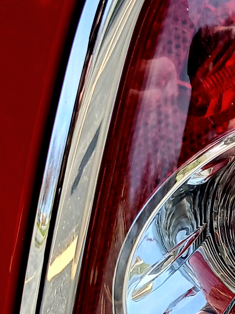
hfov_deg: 14.1
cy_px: 244
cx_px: 299
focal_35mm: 101
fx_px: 914
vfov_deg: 19.3
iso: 20
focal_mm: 3.98
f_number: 1.8
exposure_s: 1/217
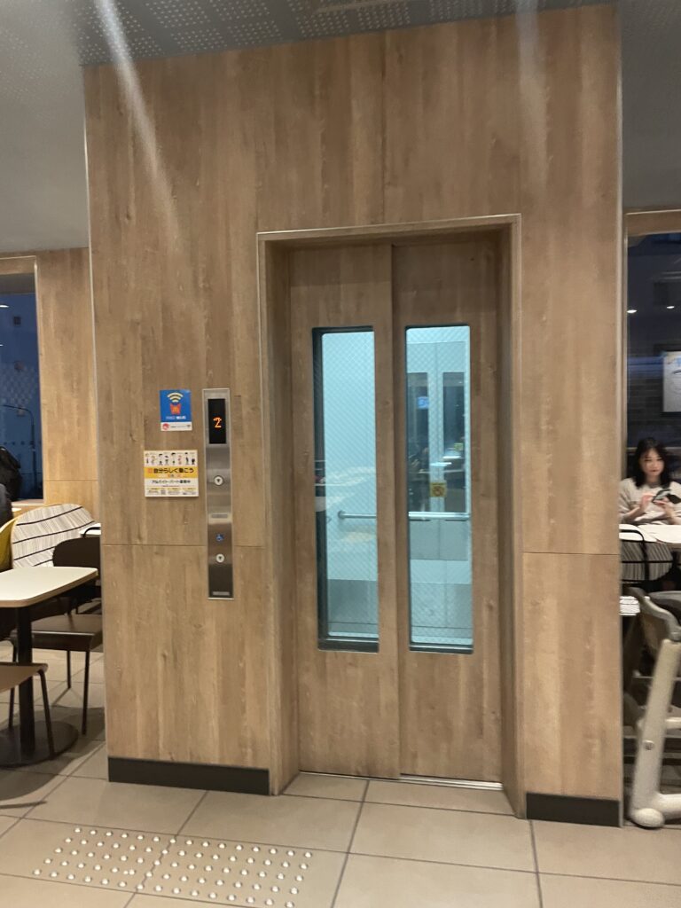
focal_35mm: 26
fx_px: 682
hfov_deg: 53.1
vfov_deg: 67.3
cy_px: 454
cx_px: 340
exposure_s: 1/59
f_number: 1.6
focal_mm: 4.2
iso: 320
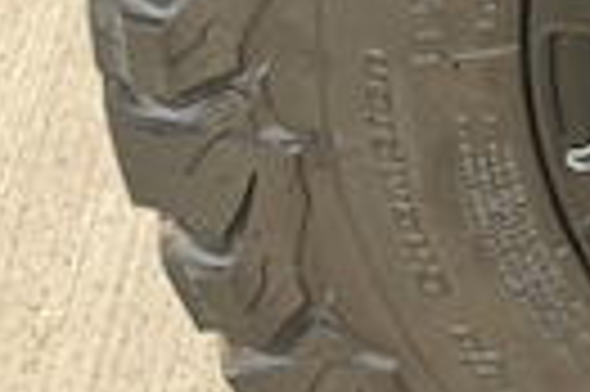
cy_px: -167
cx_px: 1288
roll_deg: -1.4
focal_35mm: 244
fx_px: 3994
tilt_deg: -38.8
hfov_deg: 8.0
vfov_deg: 5.6
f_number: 1.78
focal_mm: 6.76
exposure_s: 1/60
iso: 250
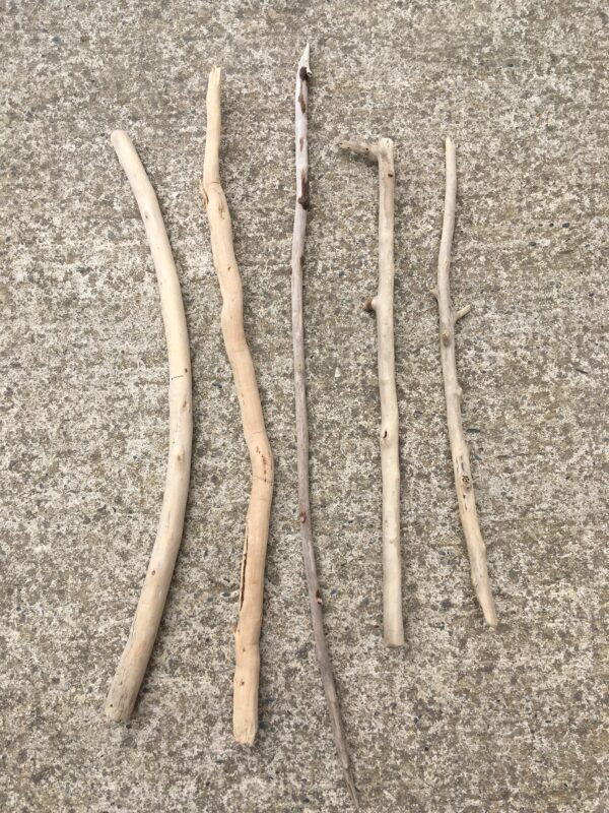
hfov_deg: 48.2
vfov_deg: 61.7
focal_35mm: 29
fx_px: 680
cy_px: 406
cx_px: 304
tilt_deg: -81.2
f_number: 2.2
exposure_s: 1/1083
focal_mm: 4.15
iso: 25
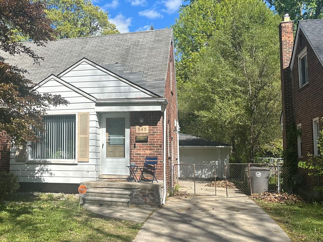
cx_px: 72
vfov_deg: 34.4
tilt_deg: +6.3
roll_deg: -1.0
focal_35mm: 42
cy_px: 122
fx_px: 392
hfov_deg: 43.1
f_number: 1.78
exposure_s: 1/2967
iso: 80
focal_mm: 6.86
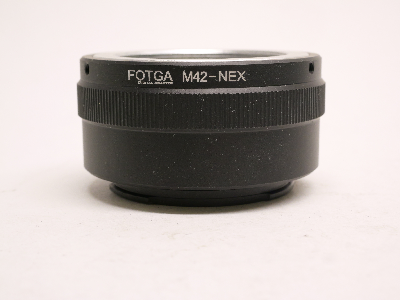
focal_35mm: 60
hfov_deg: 32.2
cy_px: 150
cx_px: 200
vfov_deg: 24.4
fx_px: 694
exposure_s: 1/80
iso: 2500
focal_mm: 30
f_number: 8
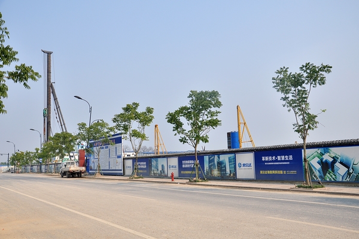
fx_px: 359
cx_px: 180
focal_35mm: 36
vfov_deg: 36.8
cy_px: 120
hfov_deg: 53.2
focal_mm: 24
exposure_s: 1/500
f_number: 8
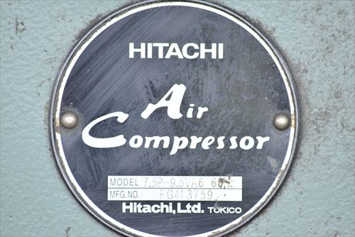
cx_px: 178
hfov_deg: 4.6
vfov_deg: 3.1
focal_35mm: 450
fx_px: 4440
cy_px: 118
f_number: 6.3
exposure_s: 1/640
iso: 1250
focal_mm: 300
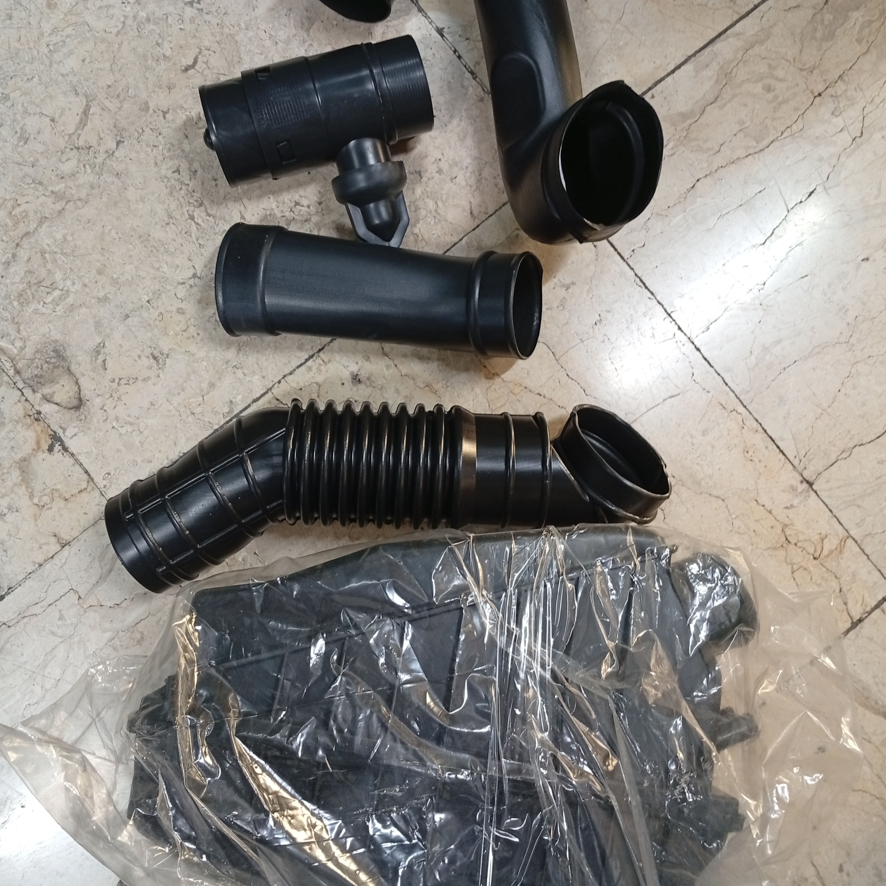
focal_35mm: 32
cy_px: 432
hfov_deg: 51.1
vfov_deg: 51.1
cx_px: 442
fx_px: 927
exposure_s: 1/33.3
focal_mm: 3.98
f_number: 1.8
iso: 360
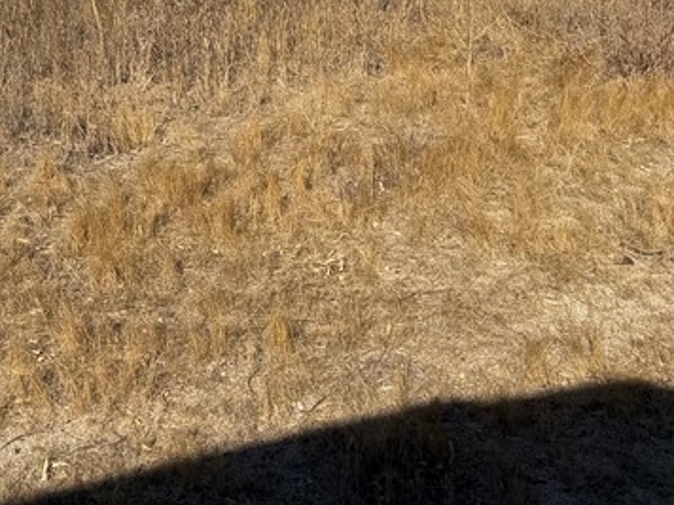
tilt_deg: -4.8
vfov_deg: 19.9
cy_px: -112
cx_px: 182
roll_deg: -0.3
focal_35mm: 69
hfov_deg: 27.8
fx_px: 1343
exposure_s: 1/8130
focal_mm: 6.76
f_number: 1.78
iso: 80
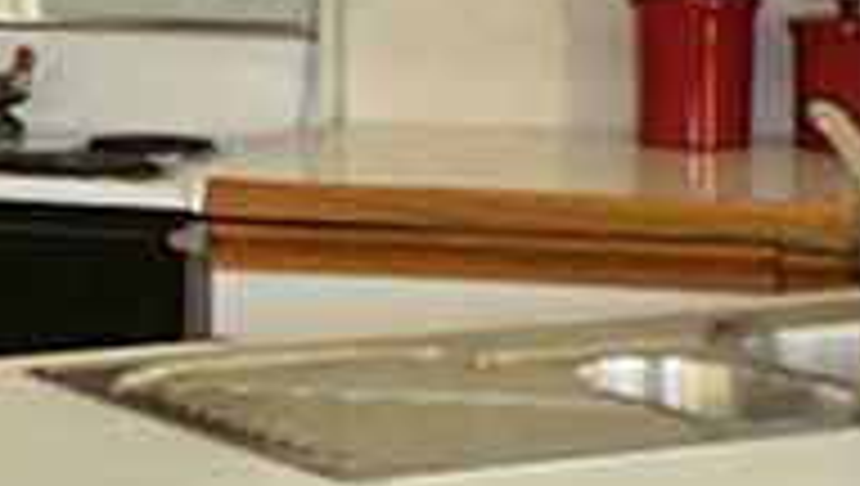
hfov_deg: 13.0
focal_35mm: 164
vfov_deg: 7.3
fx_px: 3745
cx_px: 176
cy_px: -189
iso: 125
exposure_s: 1/30
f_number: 3.1
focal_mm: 6.3
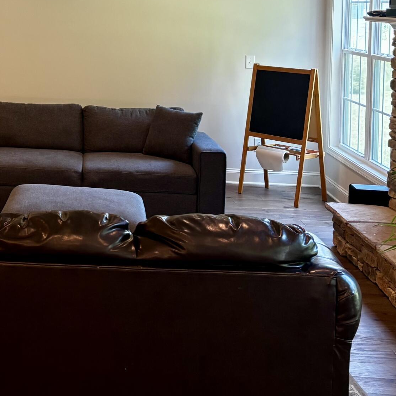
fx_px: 802
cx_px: -2
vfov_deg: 26.7
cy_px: 32
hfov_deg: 26.2
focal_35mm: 62
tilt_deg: -2.0
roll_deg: -0.8
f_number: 1.6
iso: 125
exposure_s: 1/60
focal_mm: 5.96
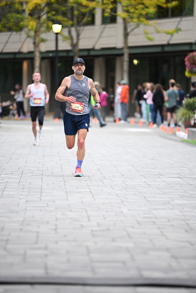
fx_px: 1632
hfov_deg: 6.9
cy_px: 146
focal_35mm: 200
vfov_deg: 10.3
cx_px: 98
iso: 1600
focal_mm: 200
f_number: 2.8
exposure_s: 1/1250
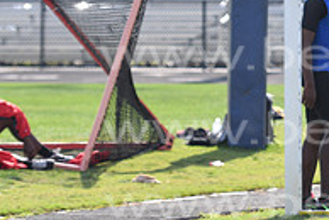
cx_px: 488
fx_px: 4915
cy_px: 21
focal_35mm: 537
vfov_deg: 2.6
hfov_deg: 3.8
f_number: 4
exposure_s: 1/2000
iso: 200
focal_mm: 120
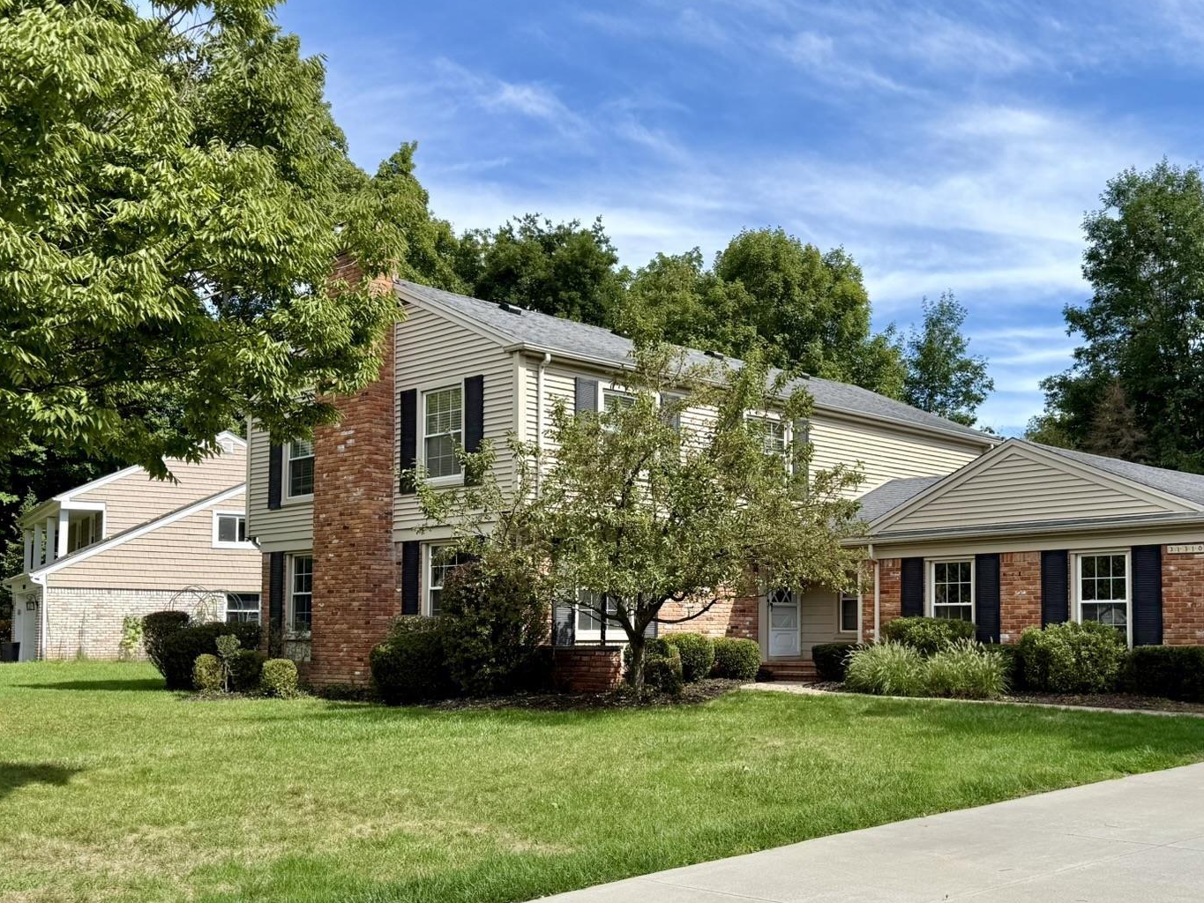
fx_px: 1252
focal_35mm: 36
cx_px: 767
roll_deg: +1.5
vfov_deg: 39.4
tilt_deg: +3.7
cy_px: 559
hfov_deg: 50.7
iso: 80
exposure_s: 1/3425
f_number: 1.78
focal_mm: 6.76
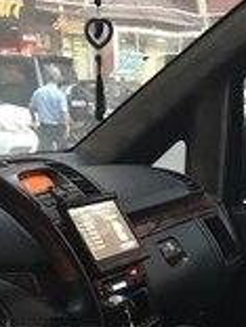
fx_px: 843
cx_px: 153
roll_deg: +0.0
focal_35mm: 89
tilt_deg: -16.7
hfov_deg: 16.6
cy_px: 350
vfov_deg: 21.0
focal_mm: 3.99
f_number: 1.8
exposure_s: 1/6
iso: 100
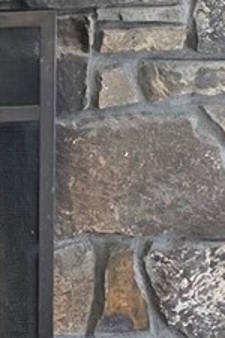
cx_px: -250
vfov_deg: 13.3
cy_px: 23
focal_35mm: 153
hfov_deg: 8.4
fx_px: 1434
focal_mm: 6.3
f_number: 1.7
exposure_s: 1/120
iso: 640
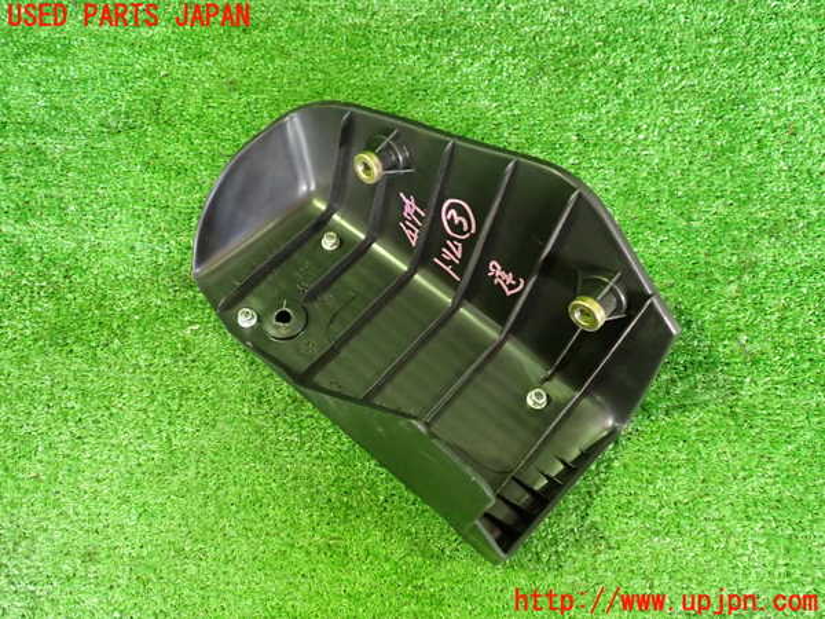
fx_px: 715
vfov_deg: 46.8
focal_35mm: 30
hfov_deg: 60.0
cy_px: 310
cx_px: 412
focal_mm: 5.4
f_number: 2.3
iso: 1000
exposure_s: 1/25
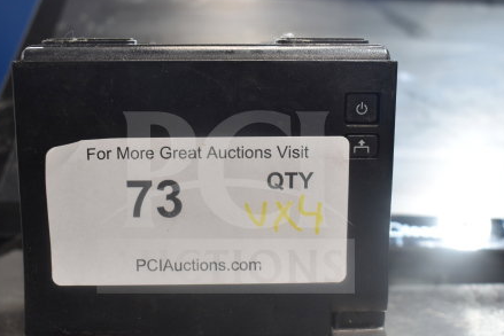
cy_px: 202
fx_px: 700
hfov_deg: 39.5
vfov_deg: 27.0
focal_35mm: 50
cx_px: 225
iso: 250
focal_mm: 24
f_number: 3.8
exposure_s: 1/40
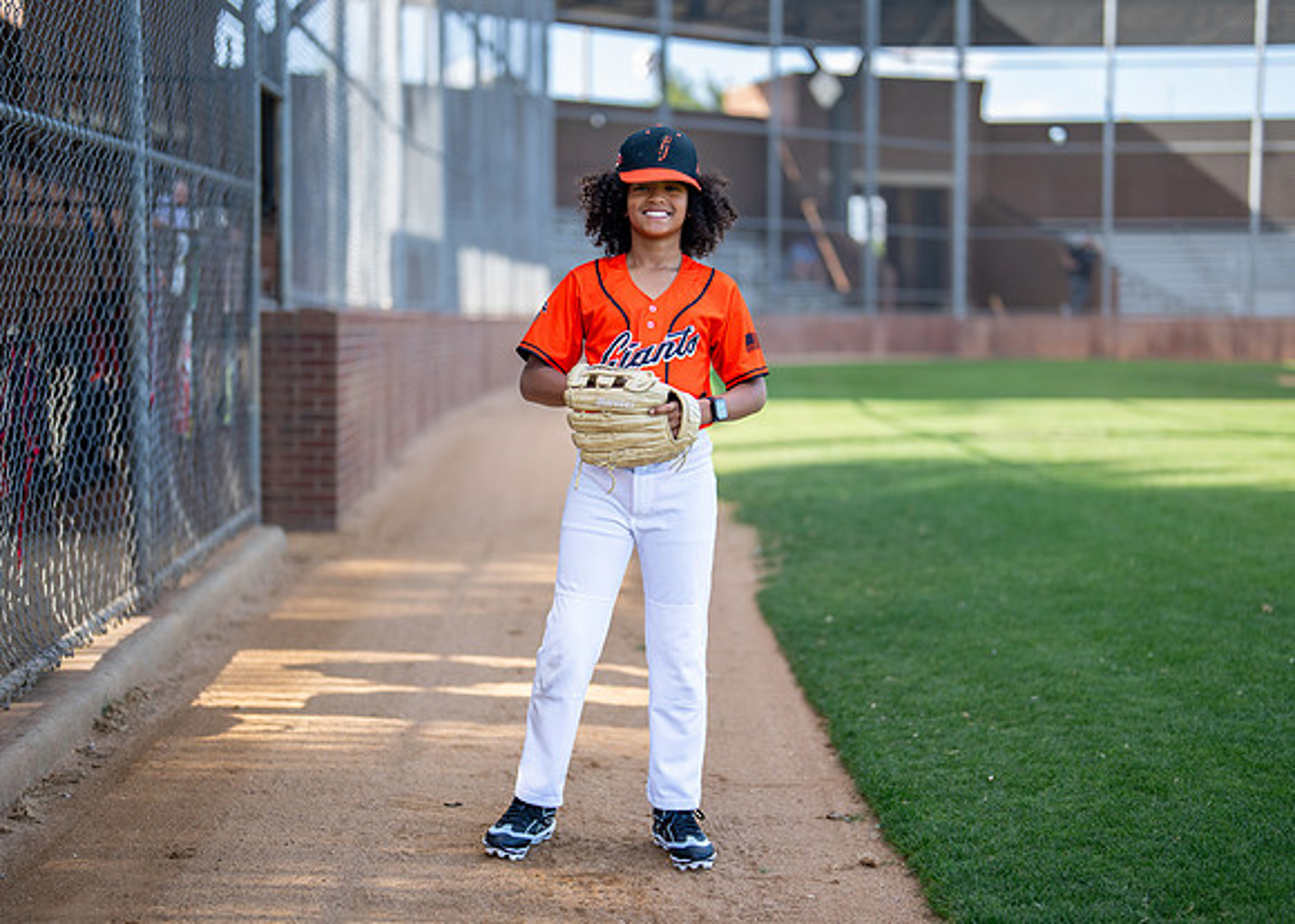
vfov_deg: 25.3
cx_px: 647
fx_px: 2063
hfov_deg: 34.9
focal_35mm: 56
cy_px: 470
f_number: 1.2
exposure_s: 1/1600
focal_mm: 50
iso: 125
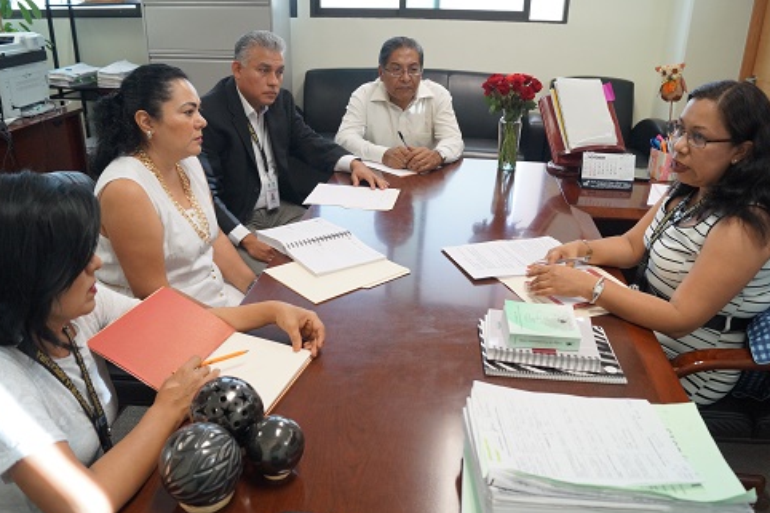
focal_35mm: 28
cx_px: 379
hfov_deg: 65.5
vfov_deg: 46.4
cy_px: 262
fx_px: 599
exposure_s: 1/160
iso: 1000
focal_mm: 18
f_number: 4
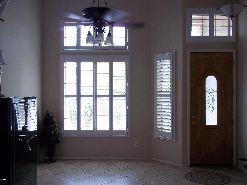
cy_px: 92
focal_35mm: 36
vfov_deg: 39.7
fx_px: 257
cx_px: 124
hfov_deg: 51.4
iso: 80
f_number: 3.1
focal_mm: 6.5
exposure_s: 1/60
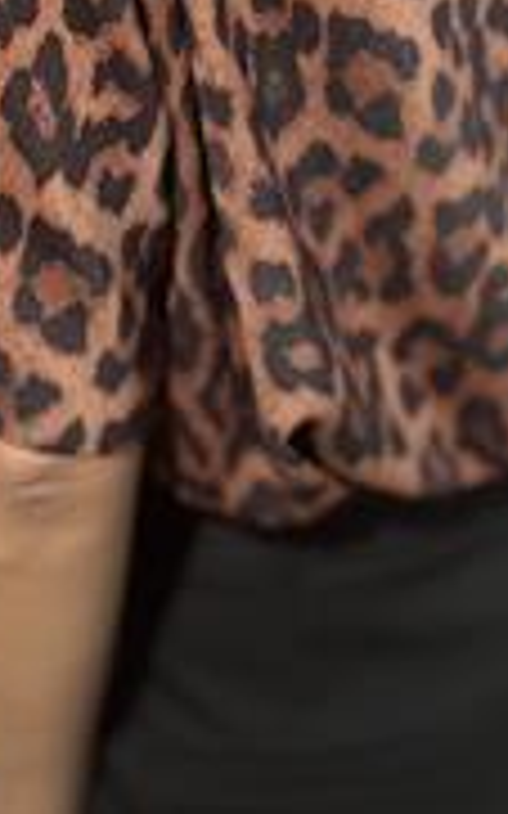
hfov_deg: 11.3
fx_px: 2572
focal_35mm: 116
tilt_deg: -23.6
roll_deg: -0.8
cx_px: 270
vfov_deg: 17.9
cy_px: 187
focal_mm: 6.86
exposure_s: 1/9804
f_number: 1.78
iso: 100
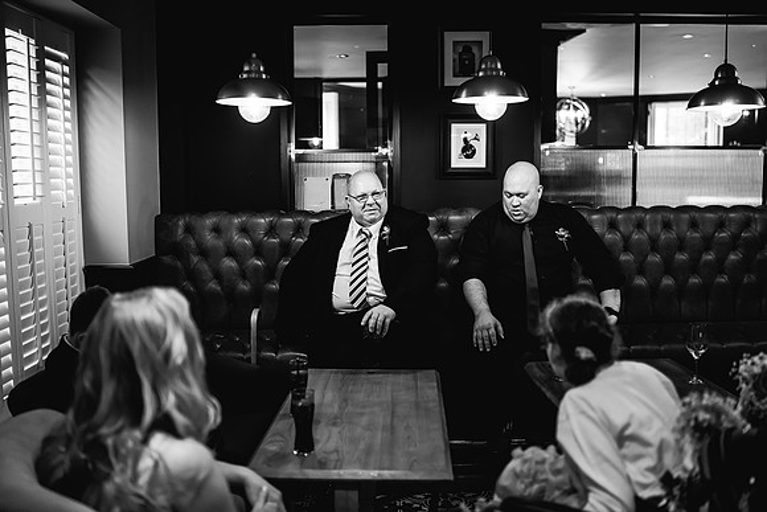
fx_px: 757
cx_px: 383
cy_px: 256
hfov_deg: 53.8
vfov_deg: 37.4
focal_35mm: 36
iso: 3200
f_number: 1.4
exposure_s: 1/500
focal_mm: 35
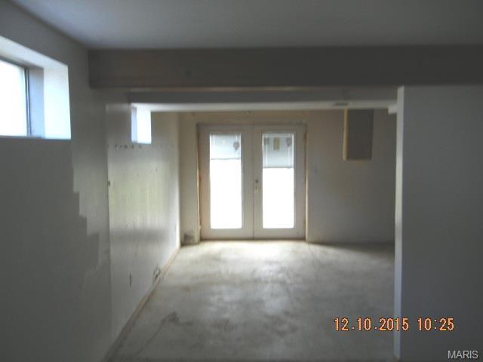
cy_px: 181
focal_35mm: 30
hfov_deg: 60.0
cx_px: 242
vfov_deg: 46.8
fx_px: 419
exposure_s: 1/30
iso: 161
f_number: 3.5
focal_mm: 5.4
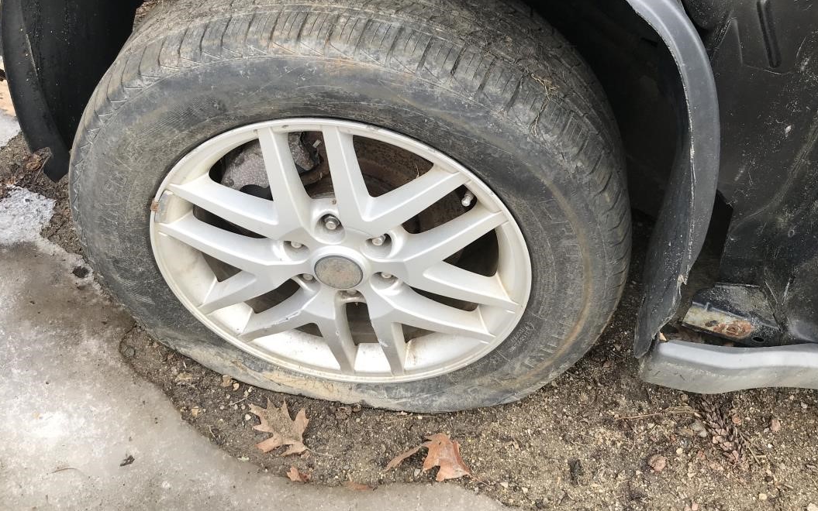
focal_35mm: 36
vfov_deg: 35.2
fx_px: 803
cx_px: 403
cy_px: 197
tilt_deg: -43.5
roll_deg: -8.2
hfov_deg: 54.0
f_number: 1.8
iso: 20
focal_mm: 3.99
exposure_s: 1/251
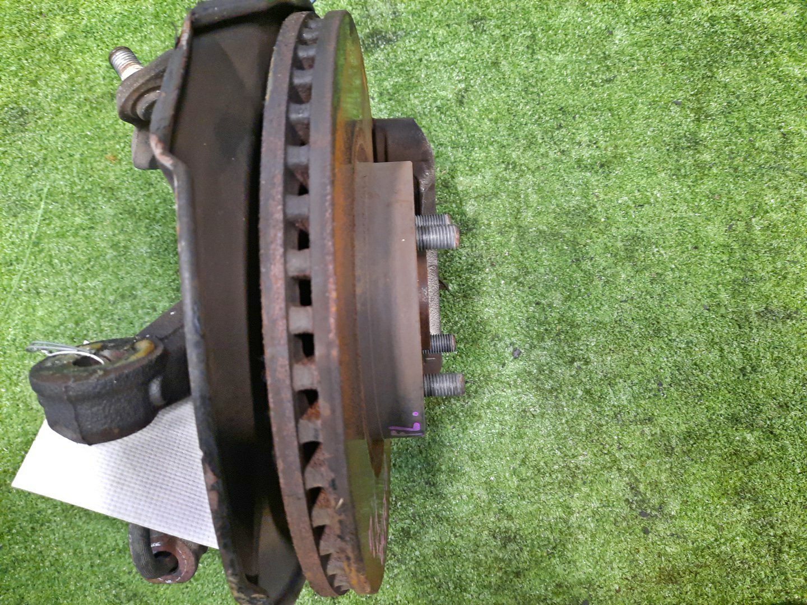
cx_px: 404
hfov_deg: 69.4
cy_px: 302
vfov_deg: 54.9
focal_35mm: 25
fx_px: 583
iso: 429
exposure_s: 1/25
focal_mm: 4.6
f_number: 2
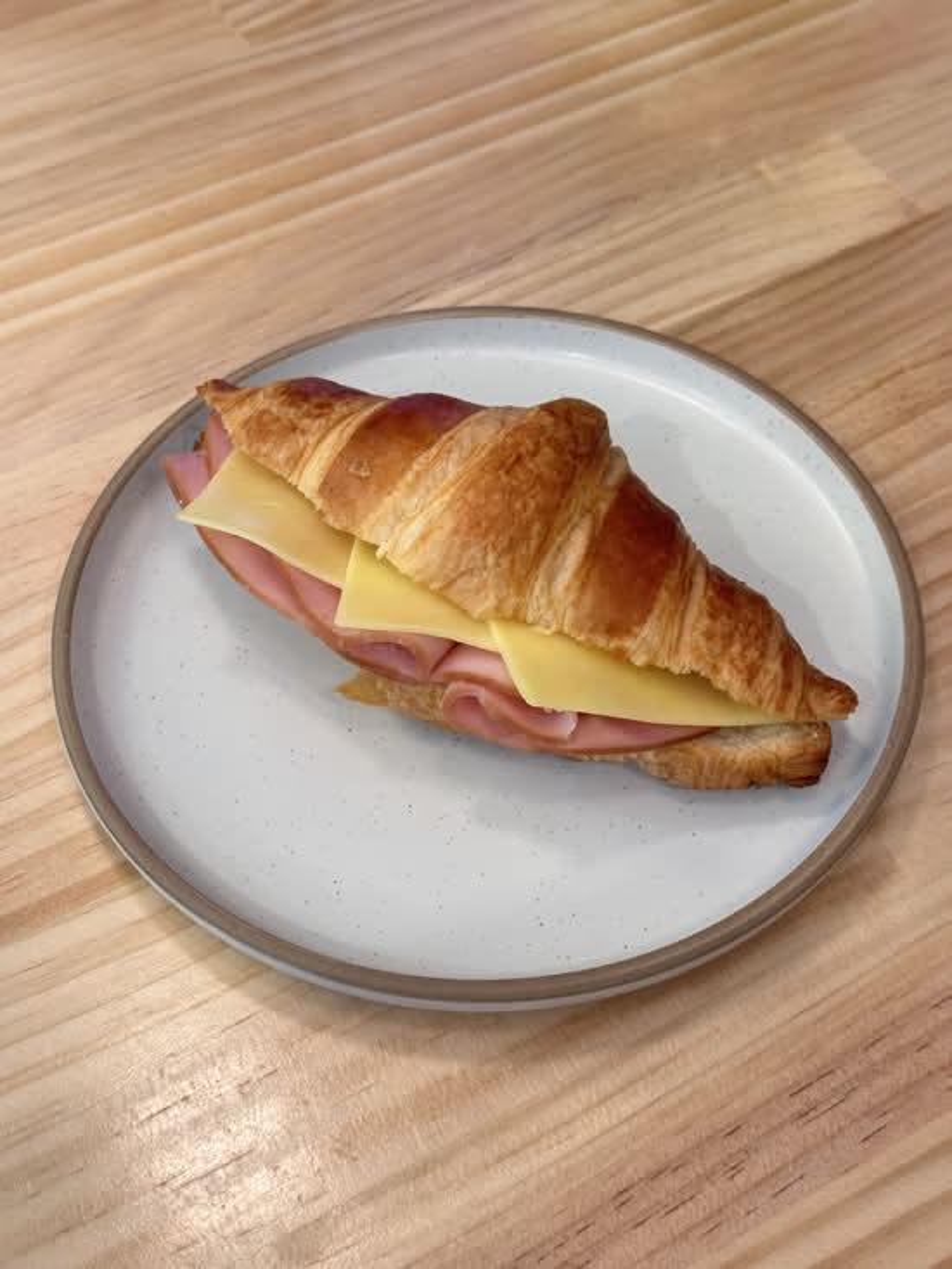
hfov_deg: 30.3
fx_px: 1760
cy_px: 634
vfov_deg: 39.7
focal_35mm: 48
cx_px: 476
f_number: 1.78
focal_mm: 6.86
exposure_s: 1/50
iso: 160
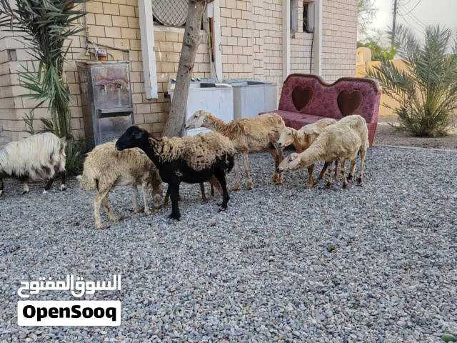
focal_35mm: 32
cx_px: 228
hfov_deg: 56.8
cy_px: 172
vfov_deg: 44.2
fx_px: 422
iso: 100
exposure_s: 1/284
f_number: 1.75
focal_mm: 5.25
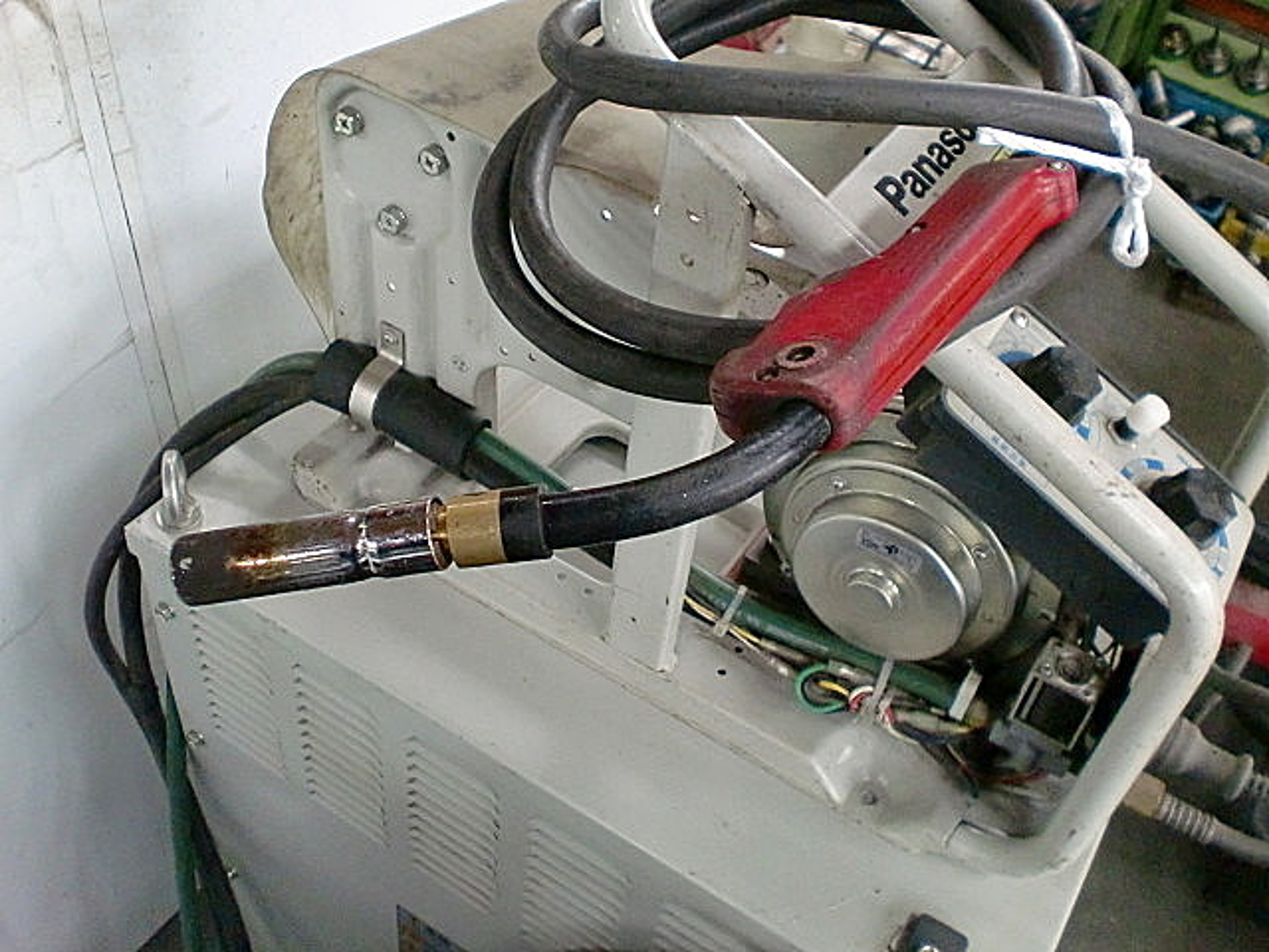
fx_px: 1283
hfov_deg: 52.6
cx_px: 634
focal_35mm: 35
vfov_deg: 40.7
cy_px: 476
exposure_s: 1/60
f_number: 3.1
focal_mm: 6.3
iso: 640
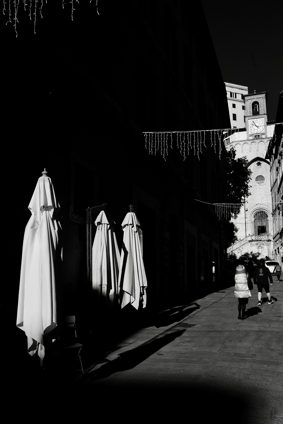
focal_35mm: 36
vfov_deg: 53.1
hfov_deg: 36.9
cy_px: 212
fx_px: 424
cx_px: 140
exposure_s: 1/1000
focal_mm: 35
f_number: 9.5
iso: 200
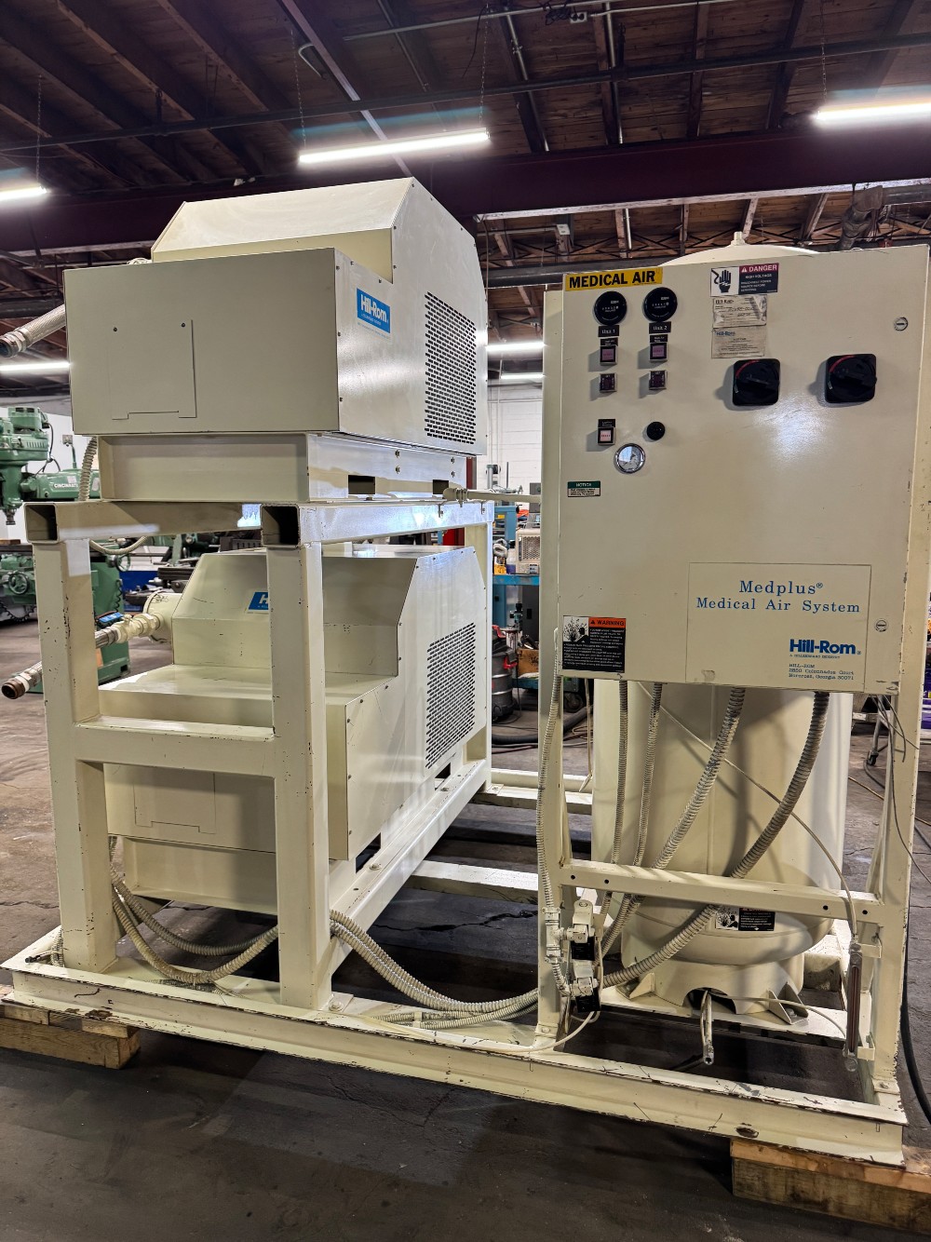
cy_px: 621
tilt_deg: -9.0
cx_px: 466
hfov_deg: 56.8
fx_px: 861
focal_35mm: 24
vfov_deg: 71.6
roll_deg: -0.1
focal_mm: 6.76
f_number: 1.78
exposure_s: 1/60
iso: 250
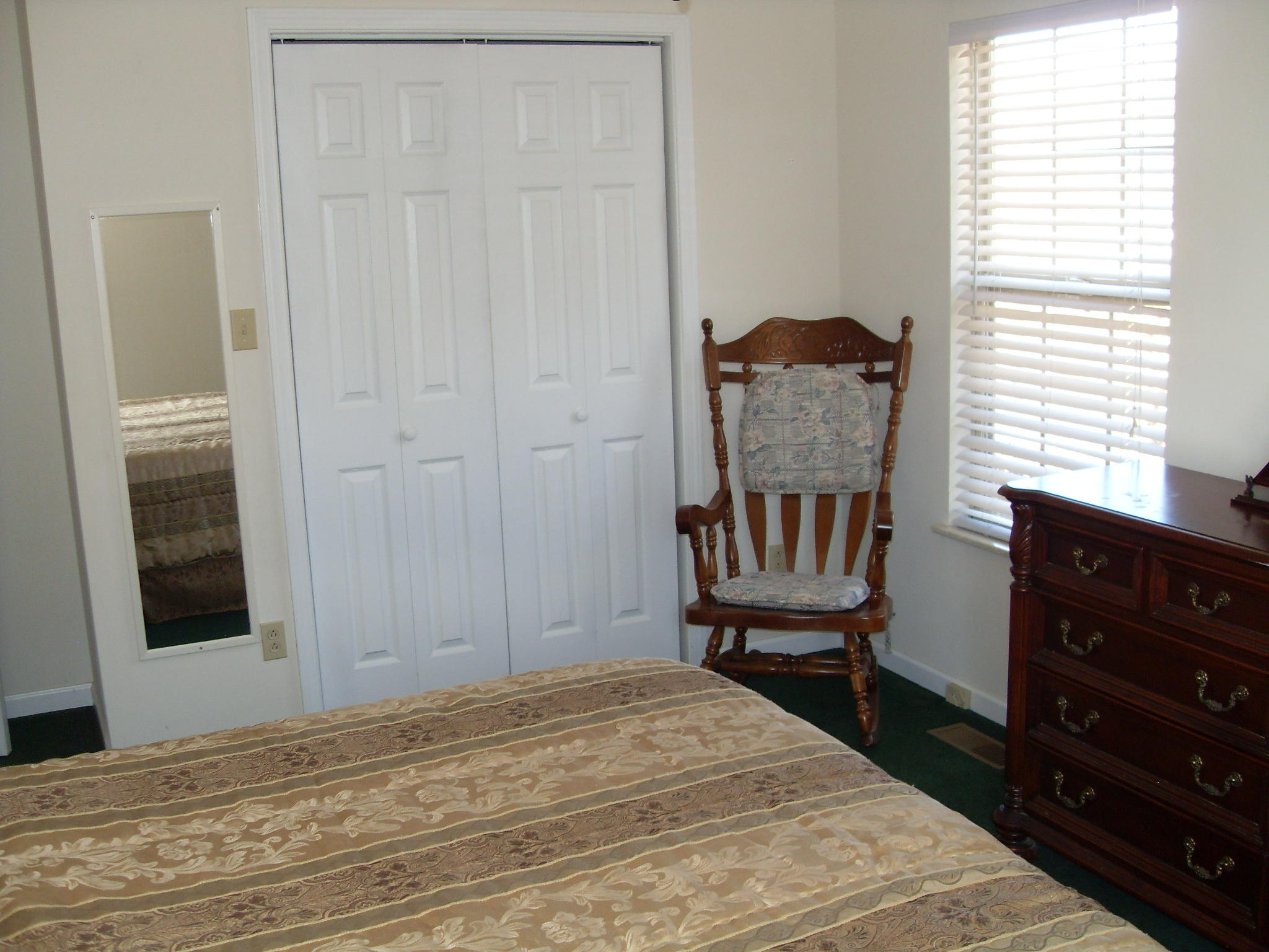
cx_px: 634
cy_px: 476
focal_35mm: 37
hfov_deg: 50.1
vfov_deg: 38.7
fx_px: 1356
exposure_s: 1/45
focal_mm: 6.3
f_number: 2.8
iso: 100
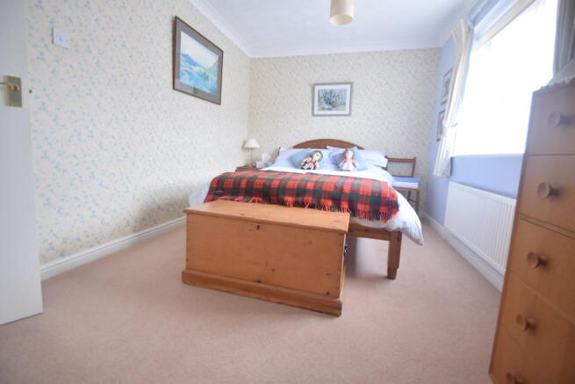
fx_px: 240
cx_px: 288
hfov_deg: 100.4
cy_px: 192
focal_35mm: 15
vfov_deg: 77.4
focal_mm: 10
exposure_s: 1/8
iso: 100
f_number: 3.5
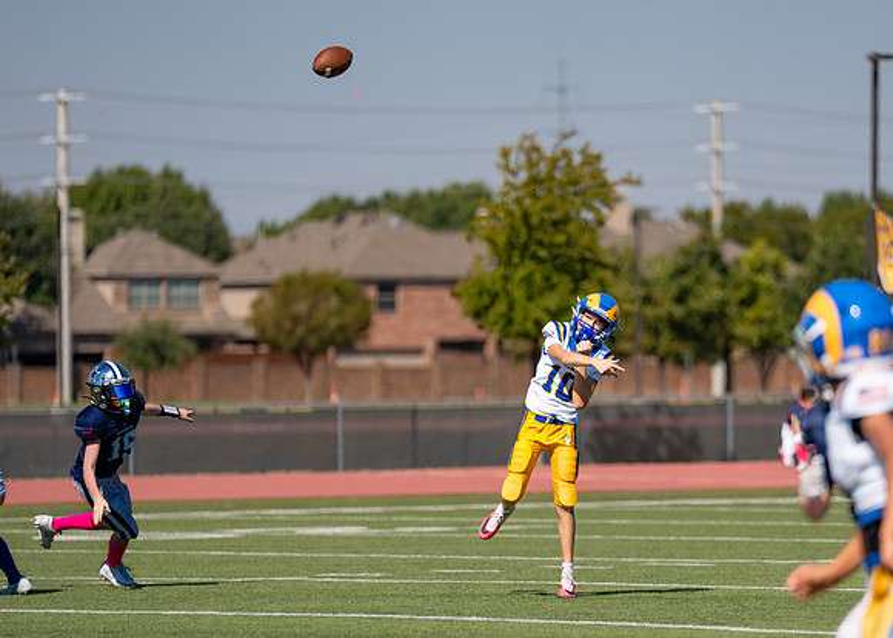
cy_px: 400
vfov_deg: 5.0
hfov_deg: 7.0
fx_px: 7286
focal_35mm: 287
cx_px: 567
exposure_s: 1/3200
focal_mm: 200
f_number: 2.8
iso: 125
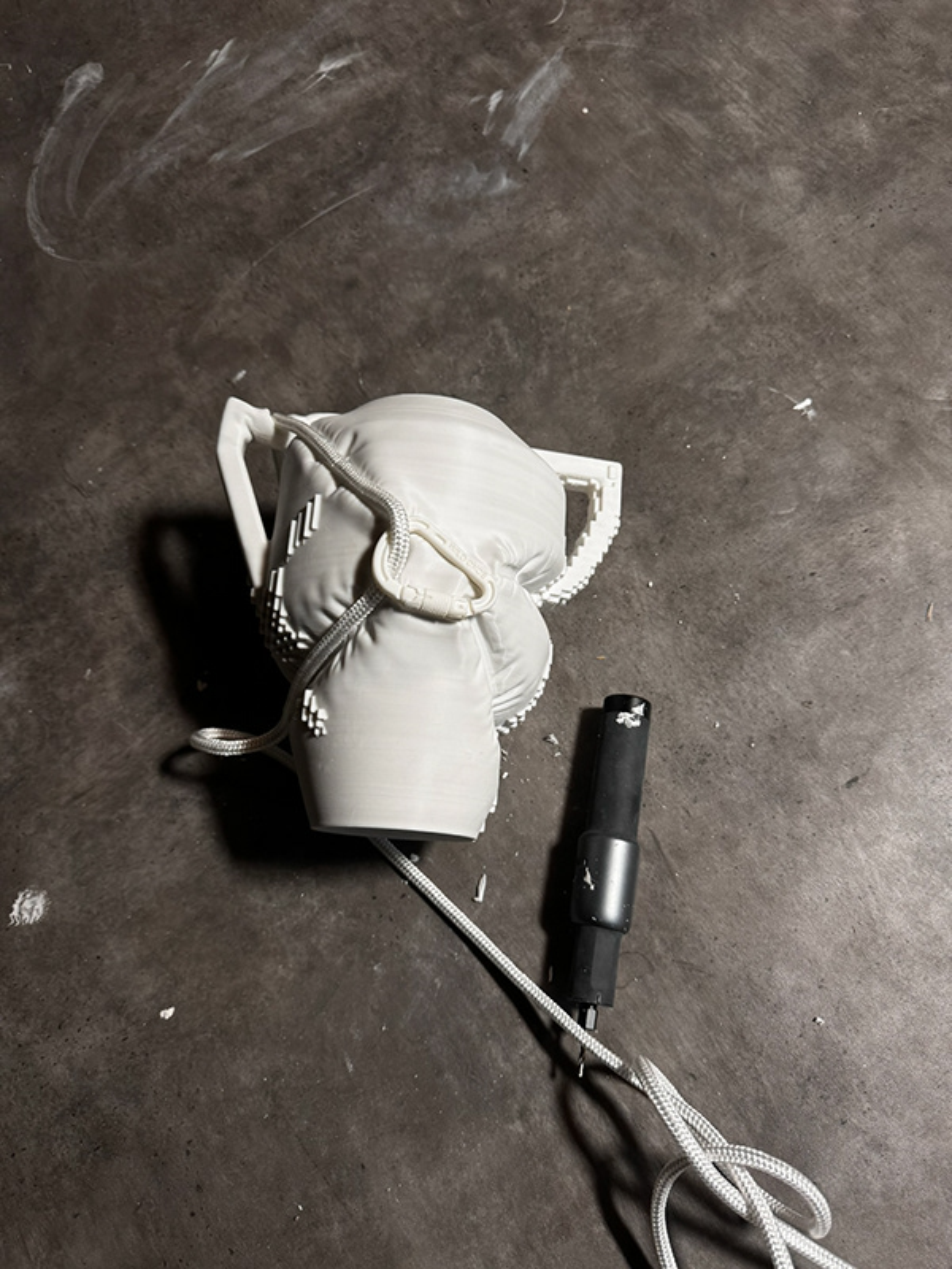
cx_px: 476
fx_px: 880
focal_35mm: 24
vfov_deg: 71.6
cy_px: 634
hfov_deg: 56.8
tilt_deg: -68.7
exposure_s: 1/100
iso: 160
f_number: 1.78
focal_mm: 6.86
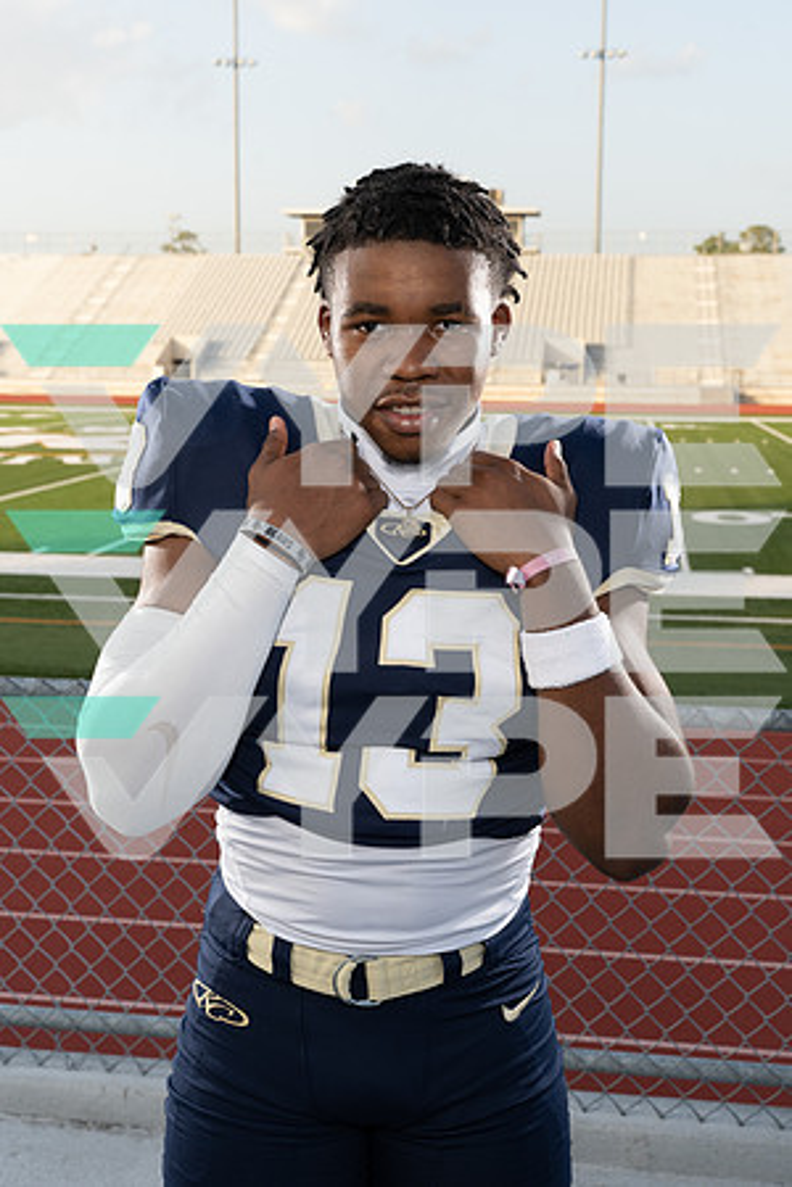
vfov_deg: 43.6
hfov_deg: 29.9
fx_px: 1485
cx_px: 396
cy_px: 594
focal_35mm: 45
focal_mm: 45
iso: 400
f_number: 9
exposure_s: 1/250
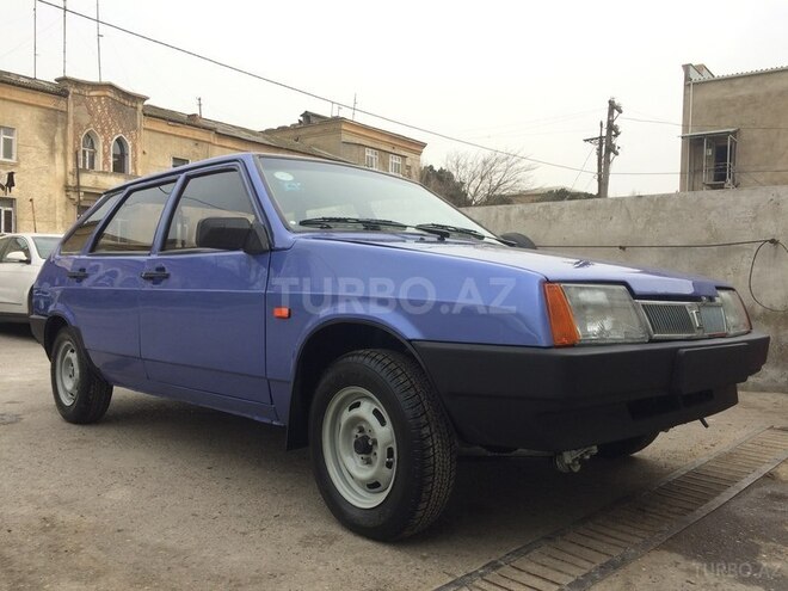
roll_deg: -0.4
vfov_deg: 48.2
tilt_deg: -2.6
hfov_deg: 61.7
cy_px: 296
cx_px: 394
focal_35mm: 29
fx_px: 660
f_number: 2.2
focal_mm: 4.15
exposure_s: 1/631
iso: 32
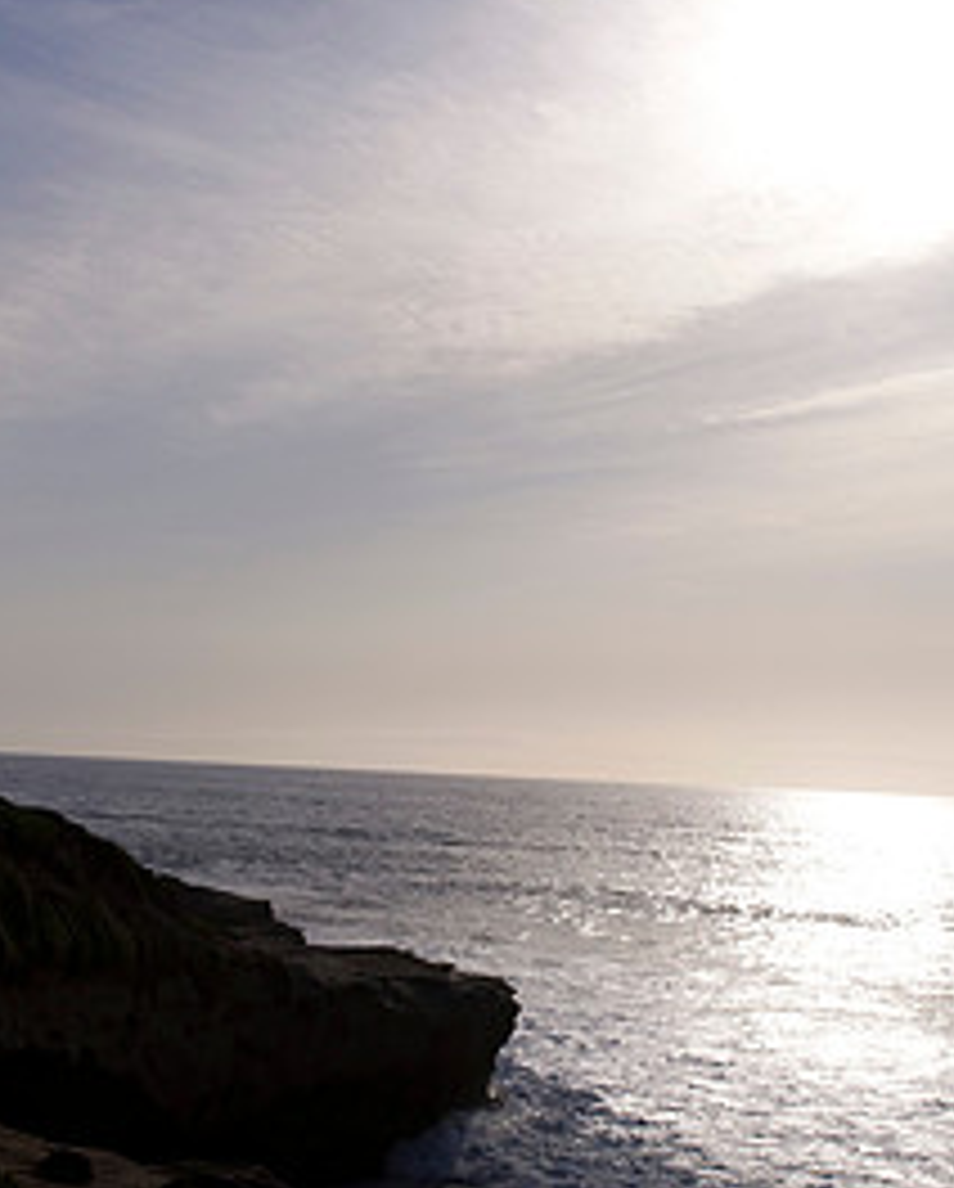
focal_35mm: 67
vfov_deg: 28.1
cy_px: 801
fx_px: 2359
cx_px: 583
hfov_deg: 22.8
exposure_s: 1/1000
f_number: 13
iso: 200
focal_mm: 28
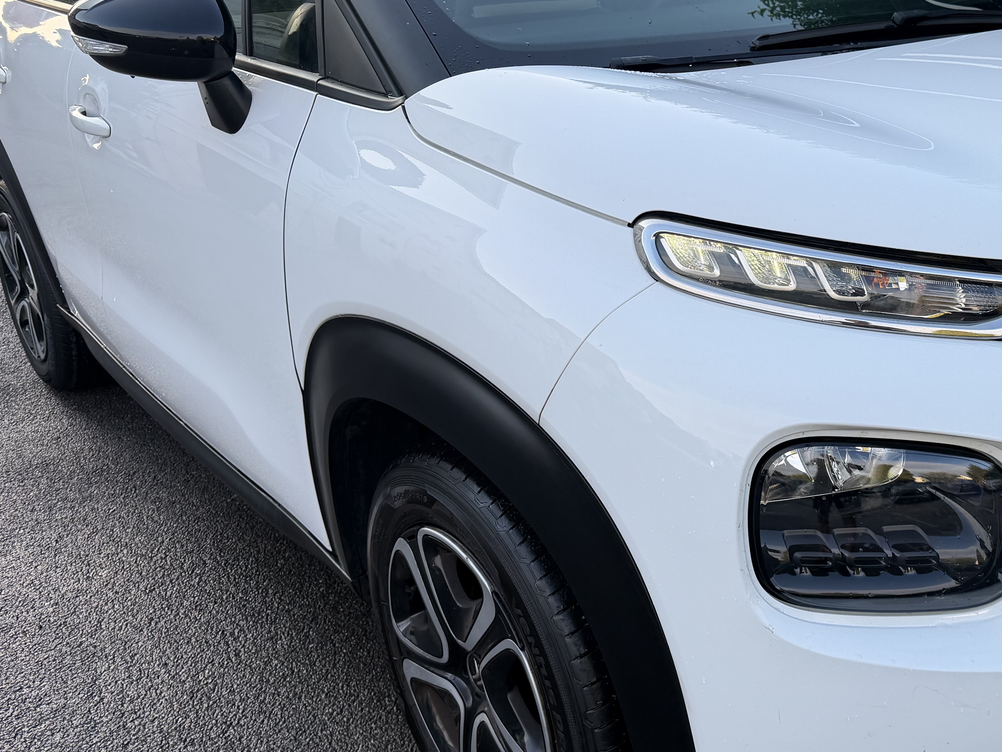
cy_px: 356
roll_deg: +1.8
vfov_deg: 35.9
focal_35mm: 40
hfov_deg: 45.4
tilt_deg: -20.6
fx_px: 1158
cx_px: 736
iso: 80
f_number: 1.78
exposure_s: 1/715
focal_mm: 6.76
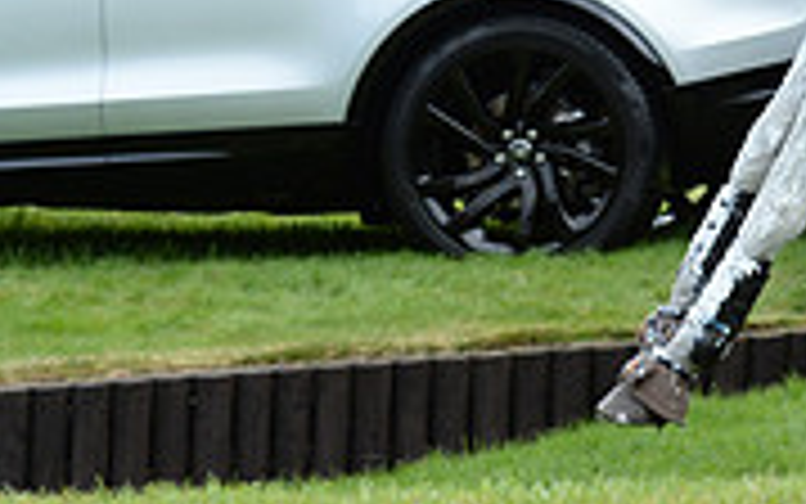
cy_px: -302
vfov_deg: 3.1
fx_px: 9404
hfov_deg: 4.9
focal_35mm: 428
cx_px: 1229
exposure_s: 1/1000
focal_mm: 130
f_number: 7.1
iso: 1000
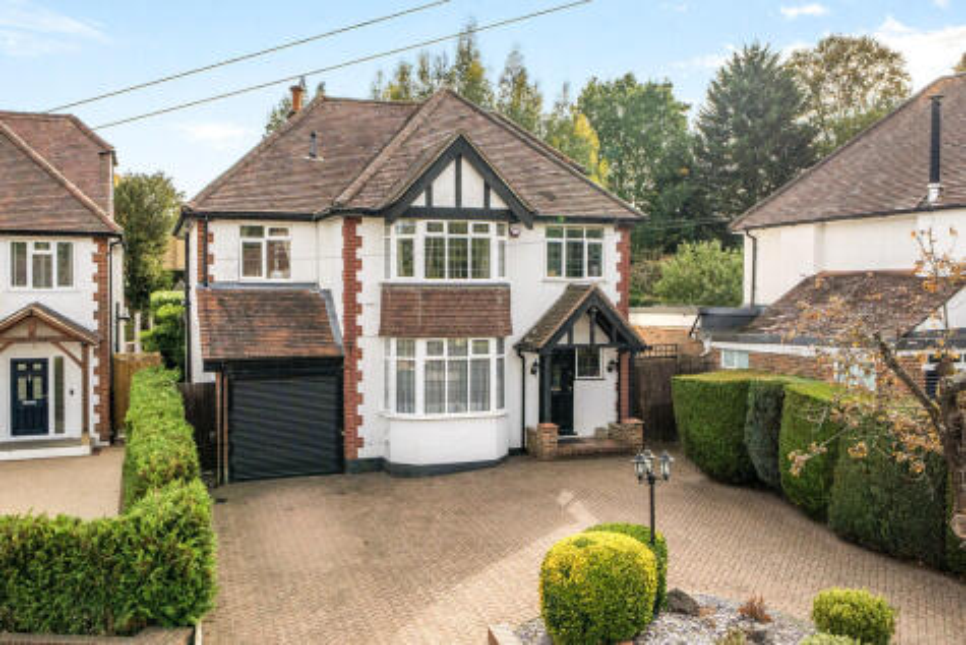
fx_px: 832
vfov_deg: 42.4
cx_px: 483
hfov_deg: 60.3
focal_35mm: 31
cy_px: 322
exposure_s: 1/2000
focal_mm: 21
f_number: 8
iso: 400
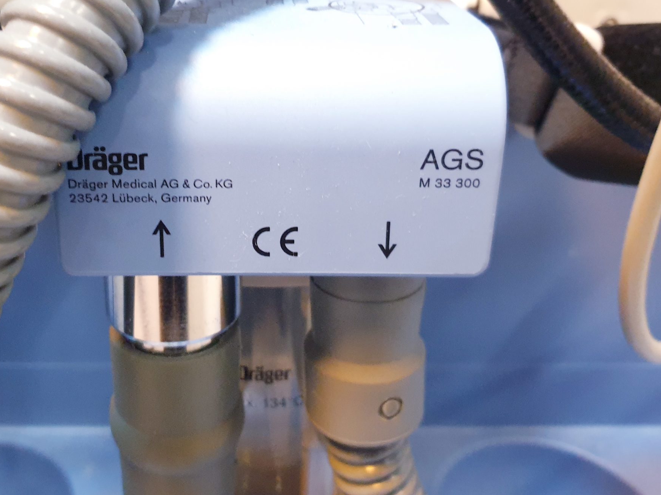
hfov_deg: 48.6
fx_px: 726
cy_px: 193
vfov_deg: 37.5
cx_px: 257
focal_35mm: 38
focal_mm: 4.3
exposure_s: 1/33
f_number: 1.5
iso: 320
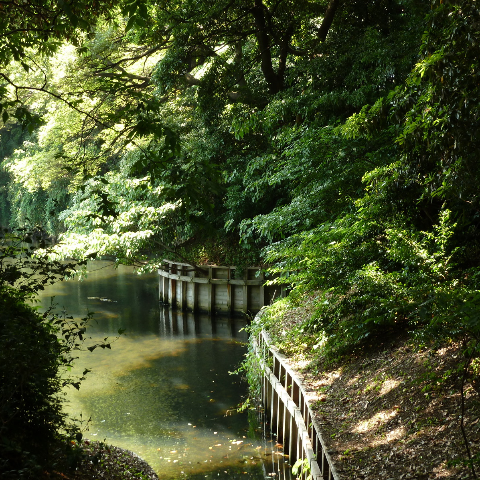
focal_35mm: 65
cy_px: 240
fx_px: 1020
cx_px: 225
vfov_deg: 26.5
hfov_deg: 26.5
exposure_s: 1/30
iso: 80
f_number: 3.9
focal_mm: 9.1
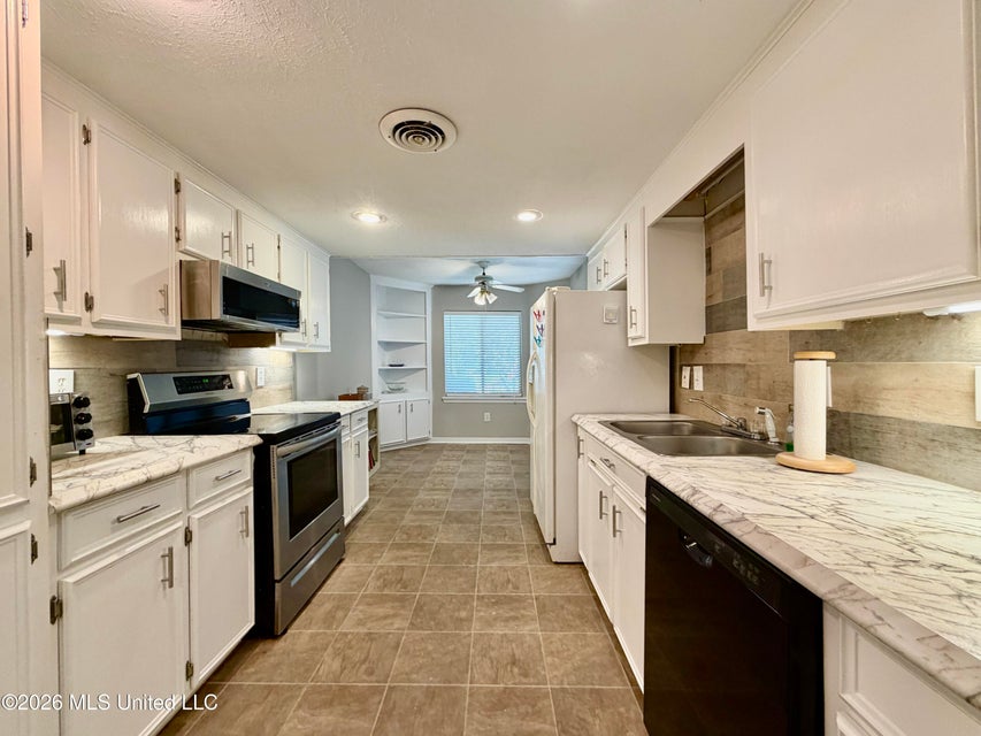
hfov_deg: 102.1
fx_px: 397
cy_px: 368
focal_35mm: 14
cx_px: 490
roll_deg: +0.9
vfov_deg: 85.7
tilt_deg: -1.7
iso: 160
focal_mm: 2.22
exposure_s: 1/60
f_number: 2.2
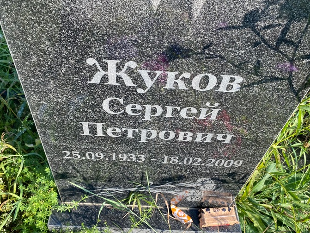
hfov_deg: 58.4
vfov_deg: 45.4
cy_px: 122
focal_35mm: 31
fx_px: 278
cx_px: 152
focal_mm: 4.25
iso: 32
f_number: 1.8
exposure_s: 1/568
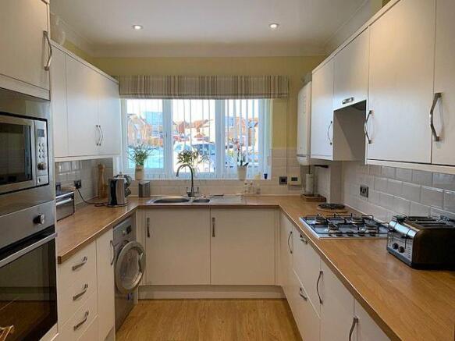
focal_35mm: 26
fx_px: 342
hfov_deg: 67.3
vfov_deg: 53.0
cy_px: 170
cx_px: 228
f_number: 1.8
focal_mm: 4.25
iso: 50
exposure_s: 1/121
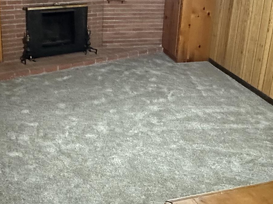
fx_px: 379
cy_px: 63
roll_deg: -4.1
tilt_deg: -18.8
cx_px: 155
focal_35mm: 48
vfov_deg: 30.0
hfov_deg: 39.6
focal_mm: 2.22
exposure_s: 1/40
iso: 1250
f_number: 2.2
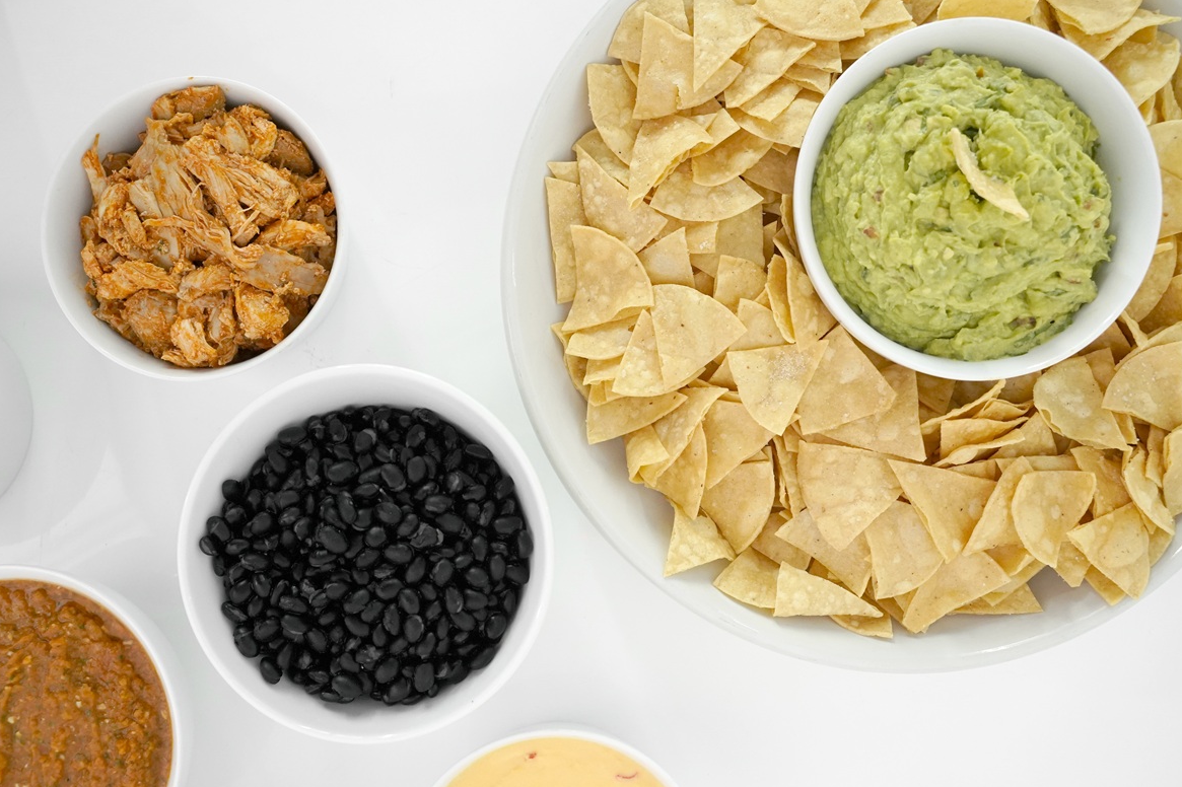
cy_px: 402
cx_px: 579
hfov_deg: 55.8
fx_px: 1116
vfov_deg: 38.9
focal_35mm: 34
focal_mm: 33
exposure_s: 1/125
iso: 4000
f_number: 5.6
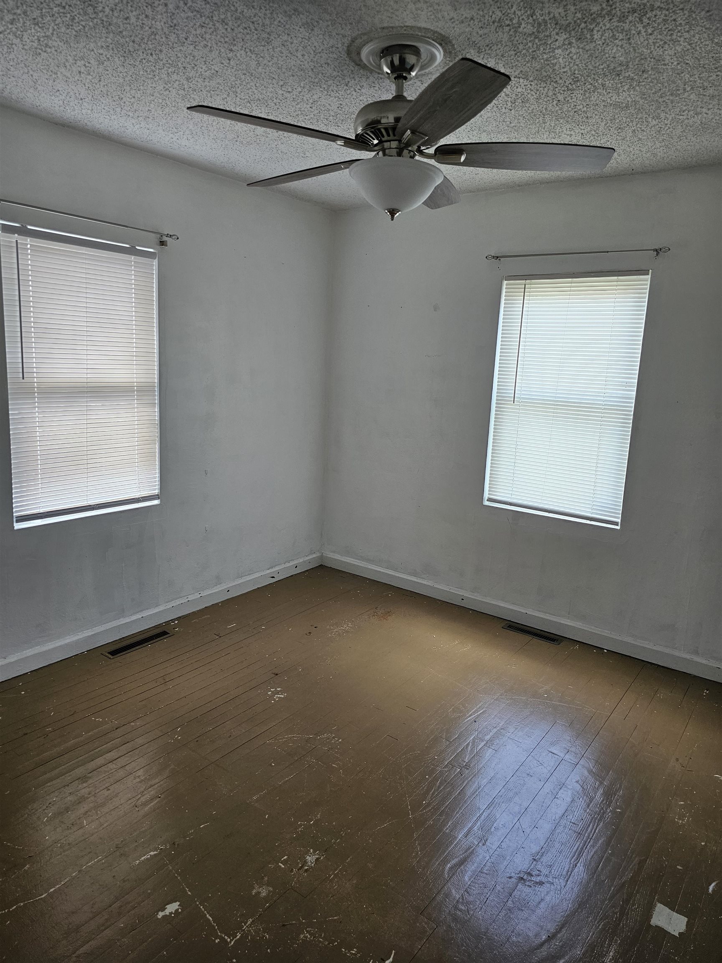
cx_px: 361
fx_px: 640
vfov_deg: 73.9
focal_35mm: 23
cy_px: 482
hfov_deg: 58.9
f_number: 1.7
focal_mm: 6.3
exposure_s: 1/120
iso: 125
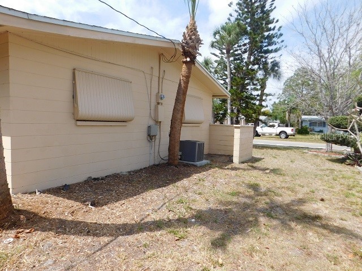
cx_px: 181
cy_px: 136
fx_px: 241
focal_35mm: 23
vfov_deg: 58.9
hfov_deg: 73.9
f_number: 3
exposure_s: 1/1250
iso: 125
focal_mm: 4
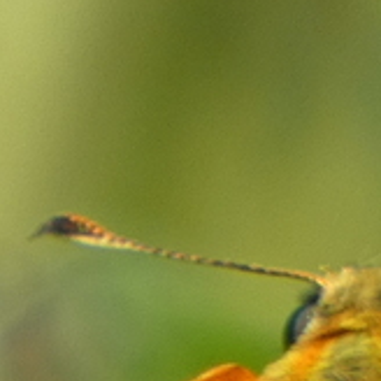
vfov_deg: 0.3
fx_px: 68887
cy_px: 706
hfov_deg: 0.3
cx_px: 391
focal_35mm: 5532
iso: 125
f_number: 5.9
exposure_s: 1/125
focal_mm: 215
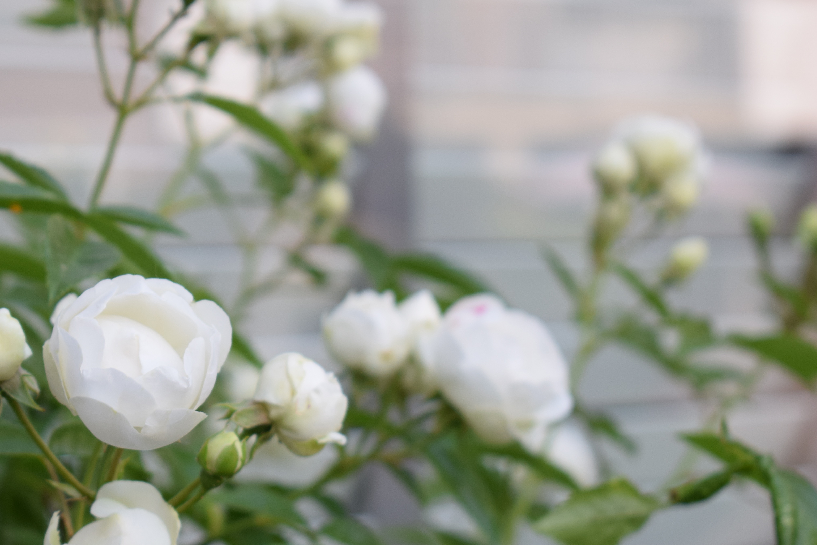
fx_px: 2785
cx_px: 305
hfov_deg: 16.7
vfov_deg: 11.2
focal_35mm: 123
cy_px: 337
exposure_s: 1/125
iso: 400
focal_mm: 55
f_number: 5.6
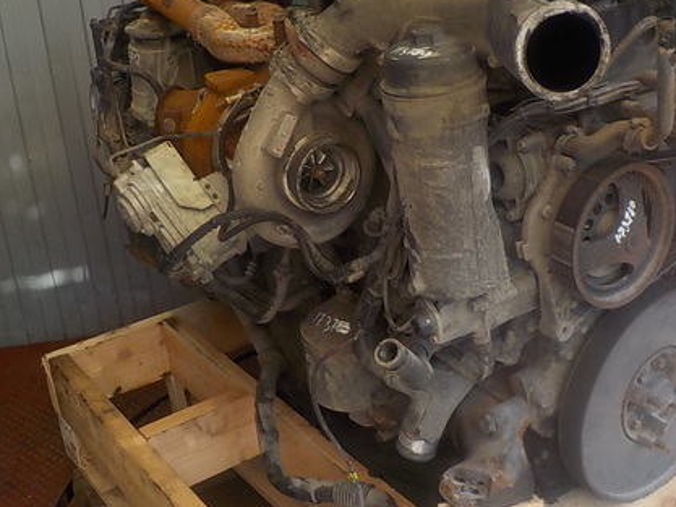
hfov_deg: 41.2
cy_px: 198
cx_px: 347
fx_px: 899
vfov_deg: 31.4
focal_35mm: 46
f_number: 3.3
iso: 125
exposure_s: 1/100
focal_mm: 4.1
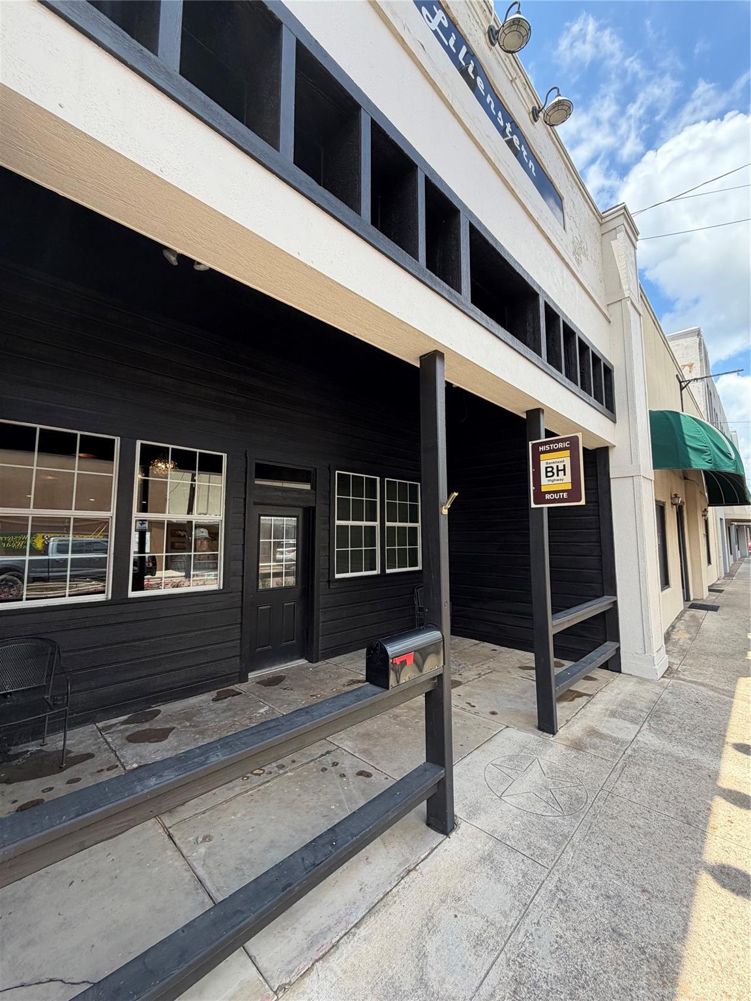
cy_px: 500
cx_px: 376
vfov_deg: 102.1
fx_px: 405
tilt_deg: +4.6
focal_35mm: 14
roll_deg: +1.0
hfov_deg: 85.7
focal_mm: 2.22
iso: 40
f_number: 2.2
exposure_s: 1/522
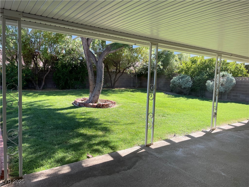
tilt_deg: -4.9
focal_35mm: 26
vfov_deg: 53.1
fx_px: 187
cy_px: 94
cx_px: 124
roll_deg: -2.3
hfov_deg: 67.3
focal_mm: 4.2
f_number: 1.6
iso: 32
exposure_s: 1/445
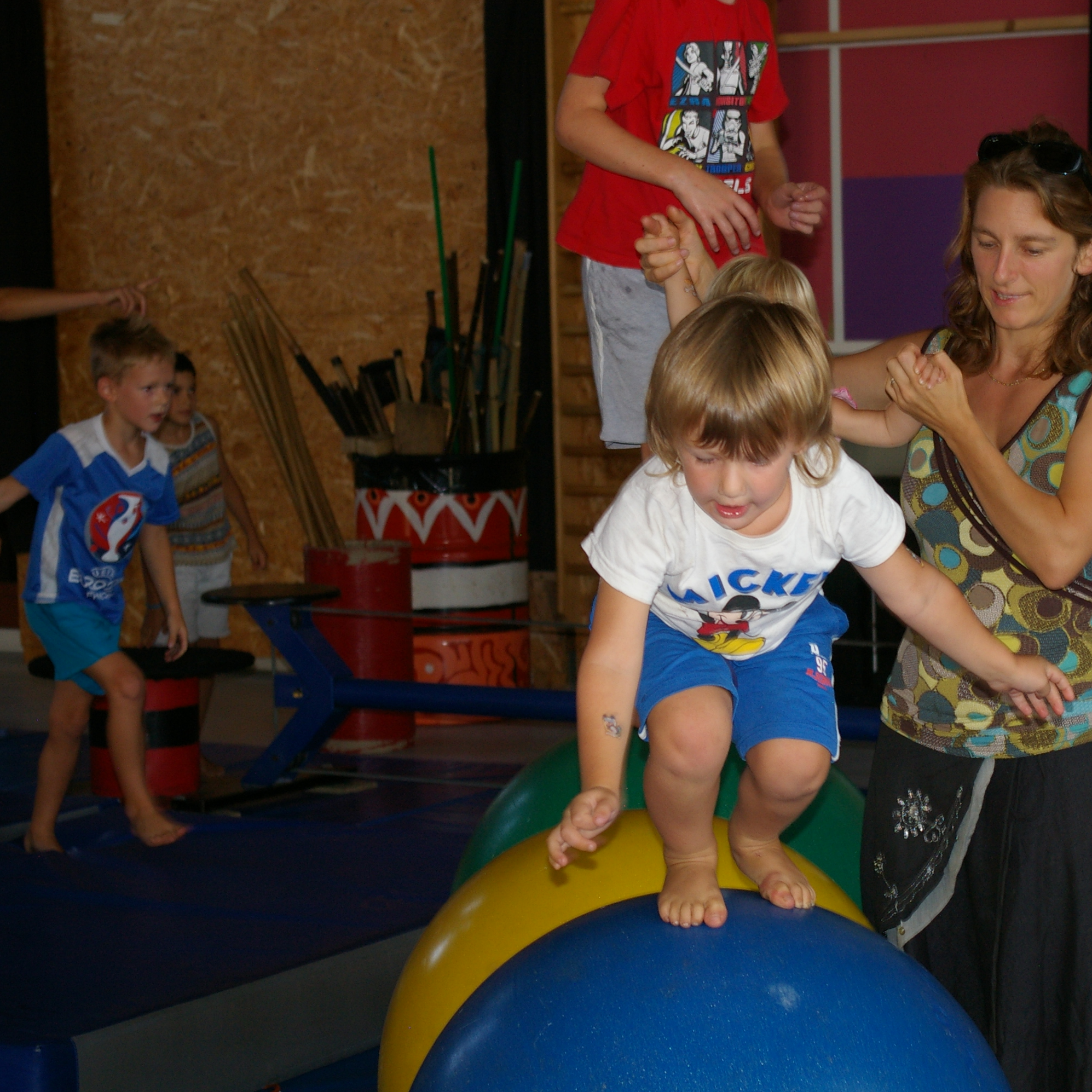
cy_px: 547
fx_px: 3426
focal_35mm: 96
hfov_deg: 18.1
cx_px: 733
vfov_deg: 18.1
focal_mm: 50
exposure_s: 1/60
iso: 400
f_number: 5.6
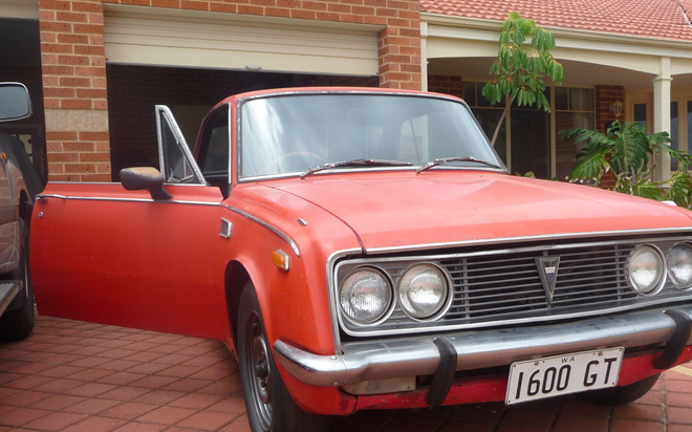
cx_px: 388
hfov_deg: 53.9
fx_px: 679
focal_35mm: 36
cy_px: 244
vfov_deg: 35.3
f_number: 3.3
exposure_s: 1/640
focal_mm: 4.7
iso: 100
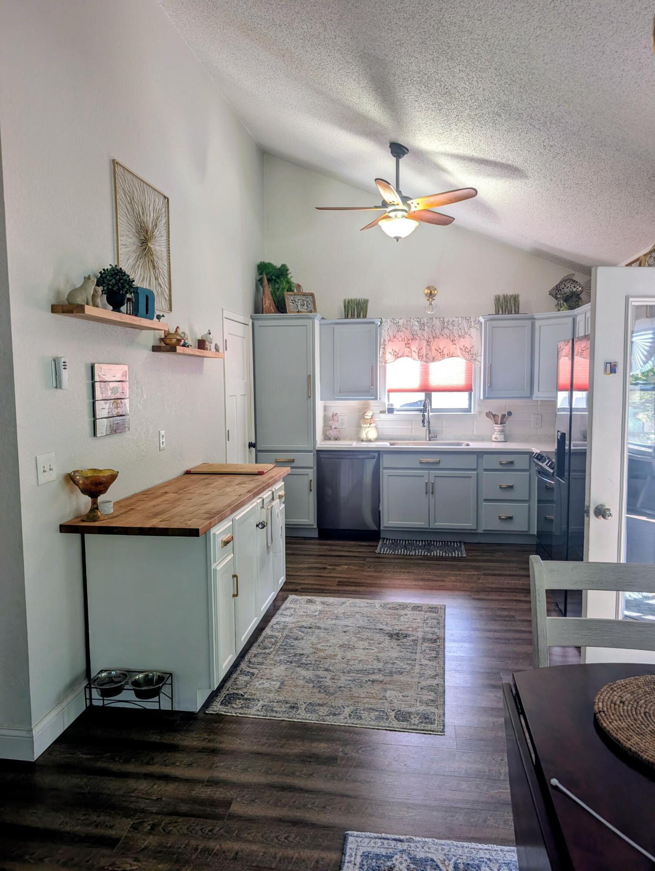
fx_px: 604
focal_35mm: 24
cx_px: 328
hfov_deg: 56.9
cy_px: 436
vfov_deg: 71.5
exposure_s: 1/35.1
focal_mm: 6.9
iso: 21
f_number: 1.68
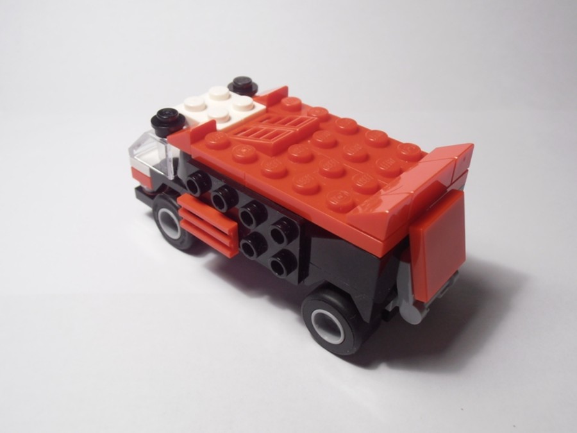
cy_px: 216
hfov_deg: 50.1
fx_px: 617
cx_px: 288
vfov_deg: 38.7
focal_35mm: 37
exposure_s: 1/40
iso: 80
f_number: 3.9
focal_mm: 6.61
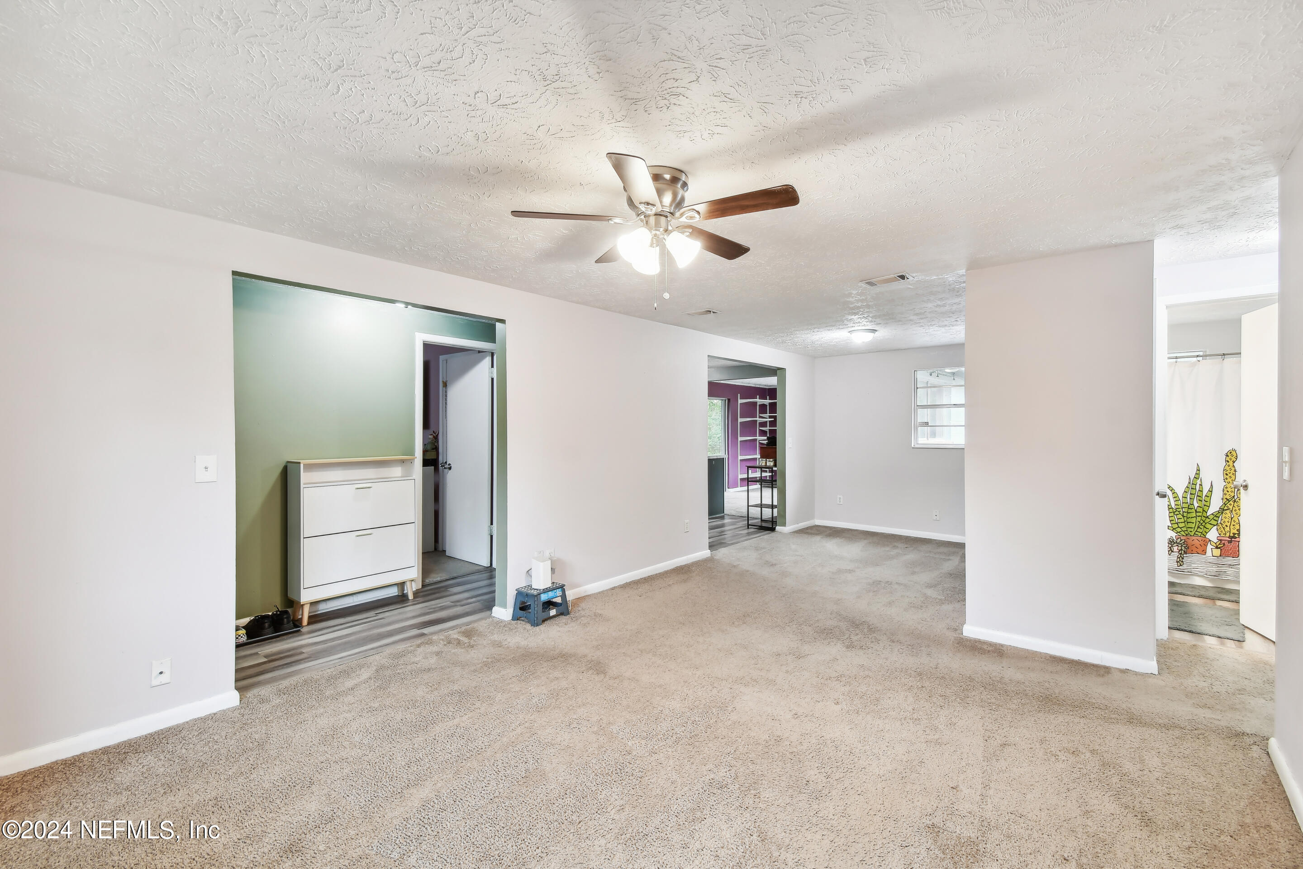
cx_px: 652
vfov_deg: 77.3
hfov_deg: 100.4
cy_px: 434
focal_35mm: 15
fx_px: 543
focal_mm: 10
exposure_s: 1/2
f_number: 7.1
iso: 100
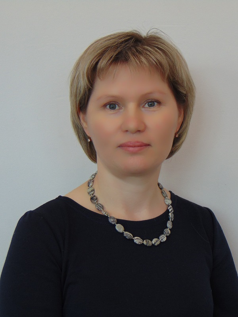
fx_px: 651
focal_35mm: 71
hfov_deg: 20.7
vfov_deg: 27.4
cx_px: 119
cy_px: 158
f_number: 3.7
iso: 80
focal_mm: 12.8
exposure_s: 1/40
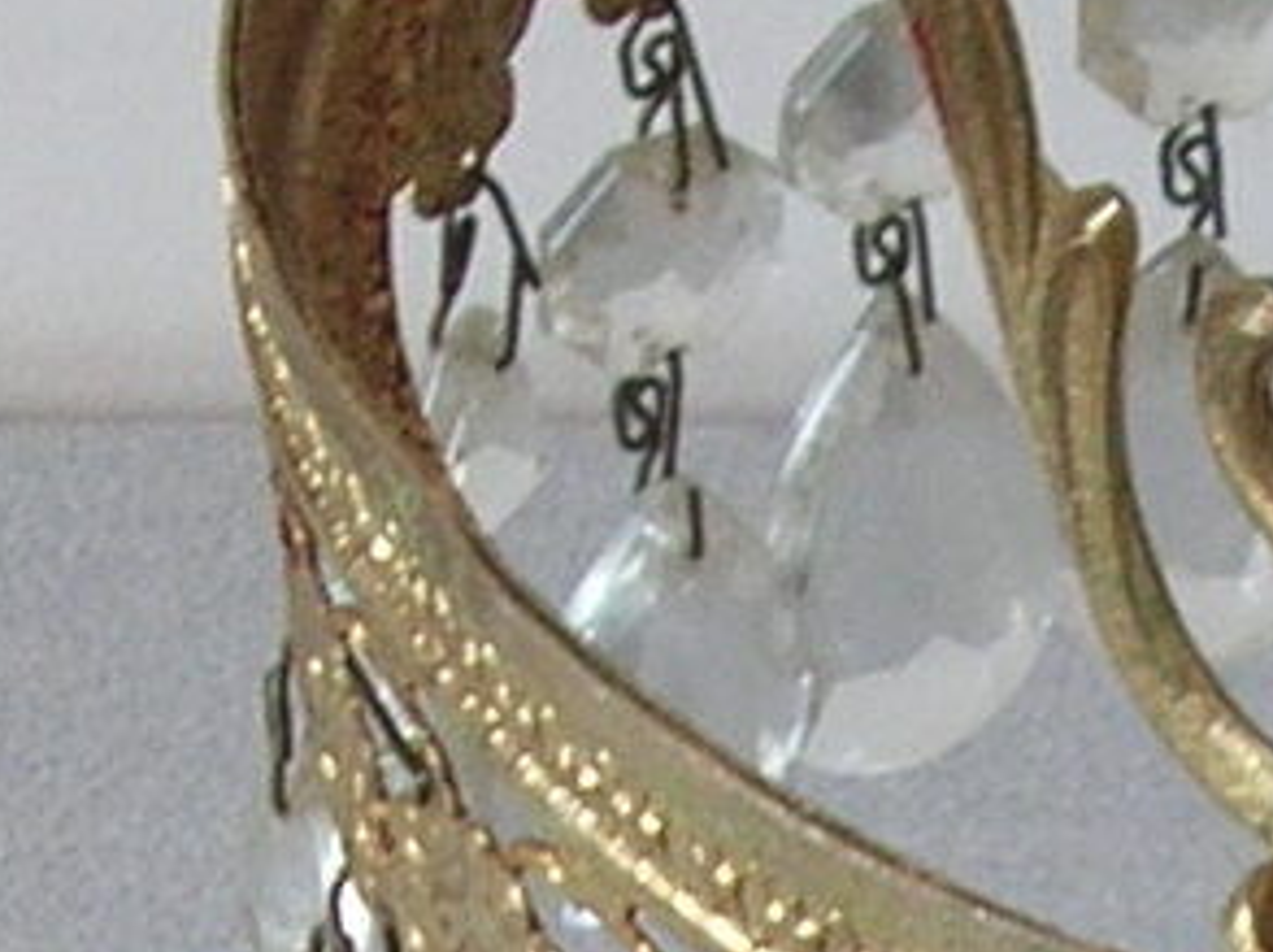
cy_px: 1498
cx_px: 1190
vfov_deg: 6.1
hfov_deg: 8.3
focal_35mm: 239
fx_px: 8778
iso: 50
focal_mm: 5.8
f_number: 2.8
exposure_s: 1/9.3
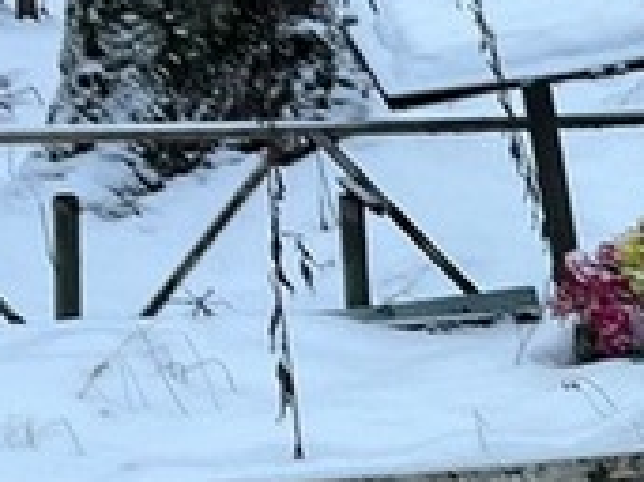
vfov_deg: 9.4
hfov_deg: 12.2
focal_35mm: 156
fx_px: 2900
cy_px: 546
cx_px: 870
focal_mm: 5.7
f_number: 1.5
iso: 100
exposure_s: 1/121
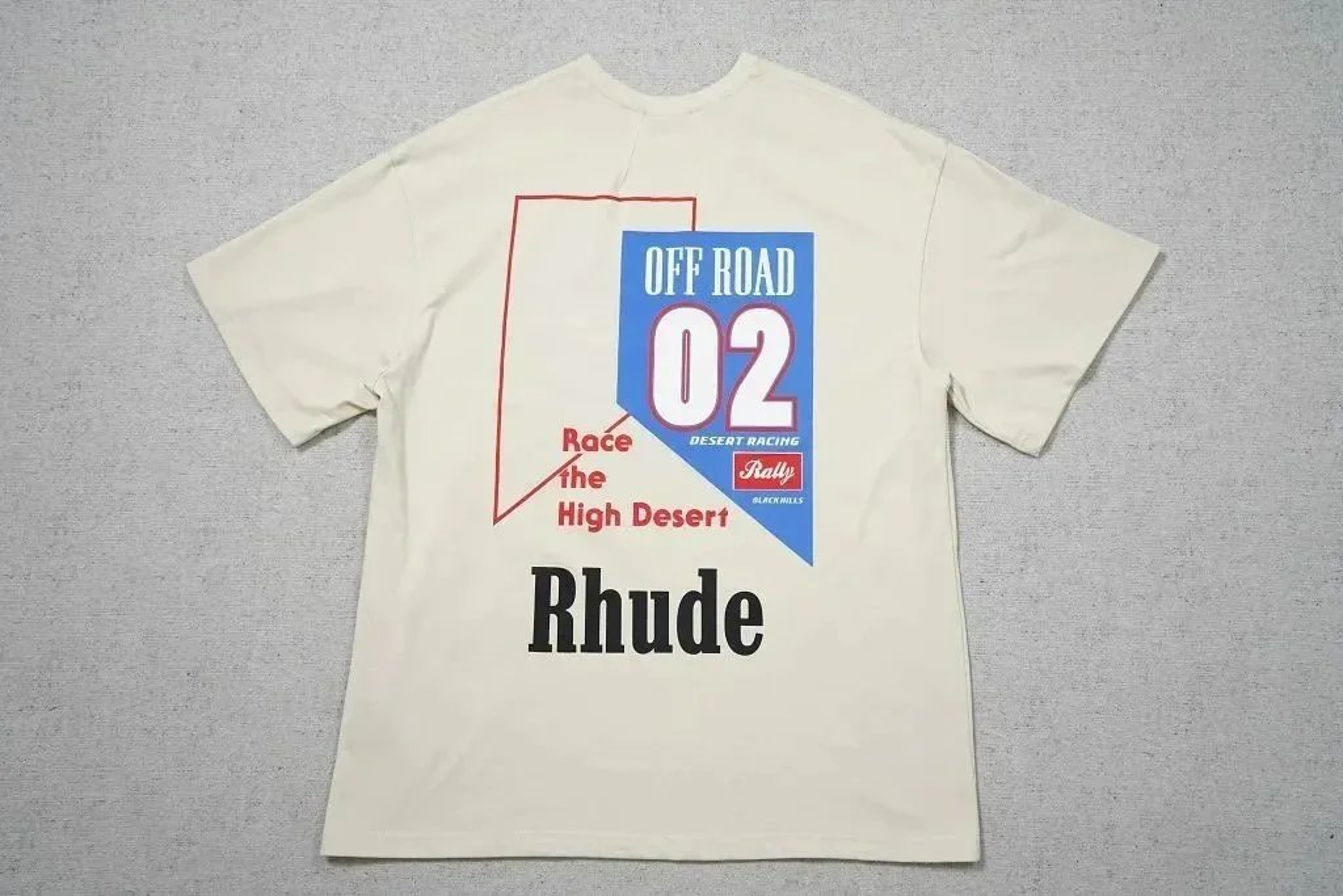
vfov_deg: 37.9
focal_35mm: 35
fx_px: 1306
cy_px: 448
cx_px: 672
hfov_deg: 54.4
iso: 1600
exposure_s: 1/100
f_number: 10
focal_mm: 35
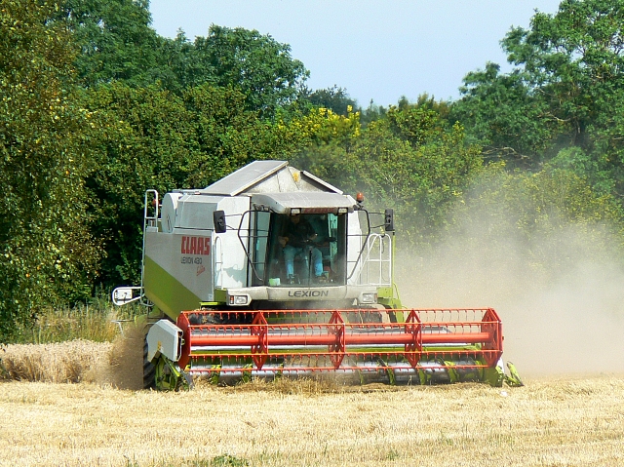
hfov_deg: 3.8
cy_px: 234
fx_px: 9493
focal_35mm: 527
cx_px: 312
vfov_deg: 2.8
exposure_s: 1/400
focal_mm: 72
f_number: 5.6
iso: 80
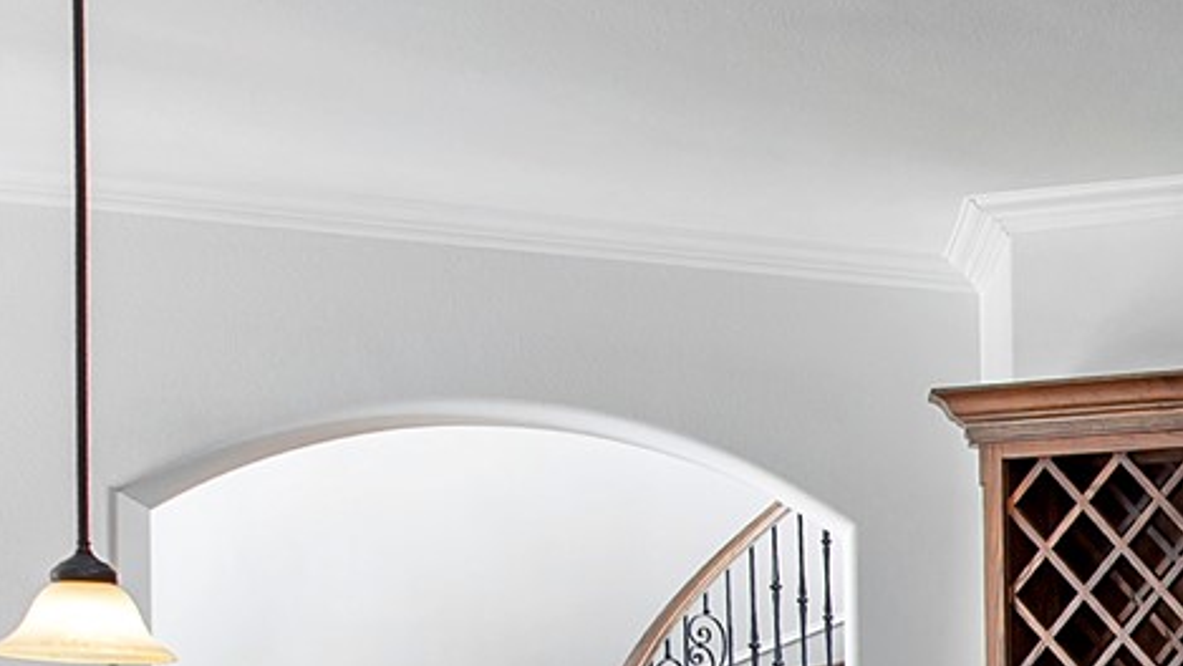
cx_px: 1995
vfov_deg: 14.7
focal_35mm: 68
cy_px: 1329
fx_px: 2133
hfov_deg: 22.2
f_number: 9
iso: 250
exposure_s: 1/8
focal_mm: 14
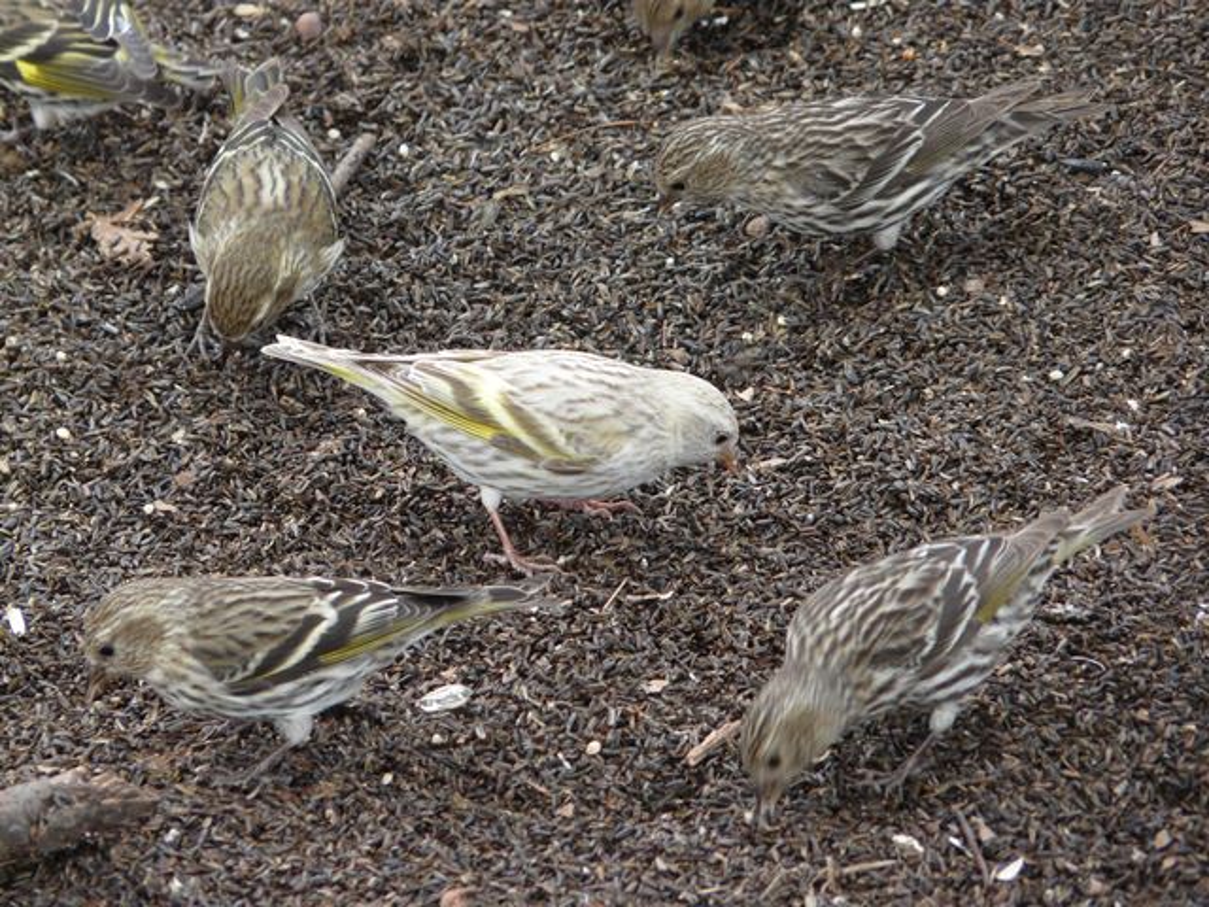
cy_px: 454
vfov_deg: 3.6
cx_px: 604
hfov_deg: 4.8
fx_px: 14529
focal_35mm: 416
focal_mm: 68.4
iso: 100
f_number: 4
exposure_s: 1/100
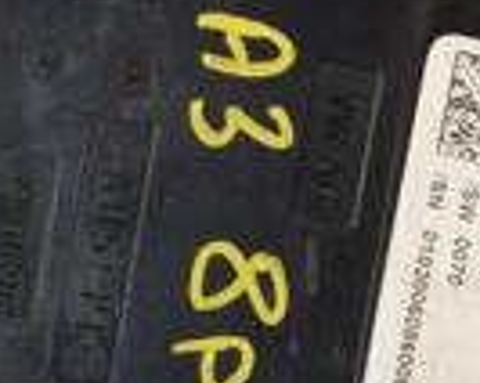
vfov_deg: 4.2
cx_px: 180
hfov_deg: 5.2
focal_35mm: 369
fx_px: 5234
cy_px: 434
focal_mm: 58
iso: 800
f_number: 8
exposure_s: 1/200
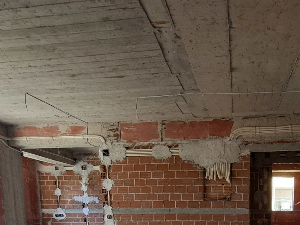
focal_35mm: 30
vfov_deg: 38.5
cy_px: 249
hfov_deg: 56.9
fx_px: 260
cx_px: 225
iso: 40
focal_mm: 1.74
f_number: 2.2
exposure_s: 1/50
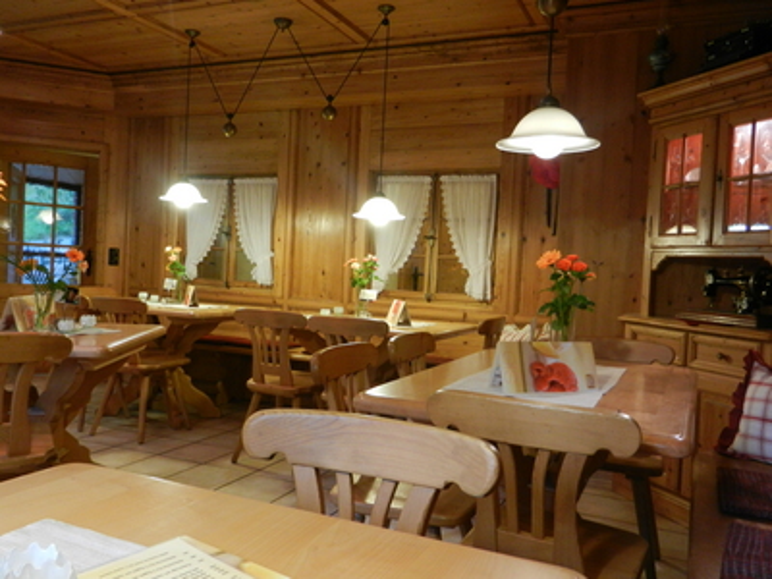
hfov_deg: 61.7
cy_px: 290
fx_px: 647
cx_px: 386
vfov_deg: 48.2
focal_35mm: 29
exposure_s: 1/15
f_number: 3.6
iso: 400
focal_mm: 5.1
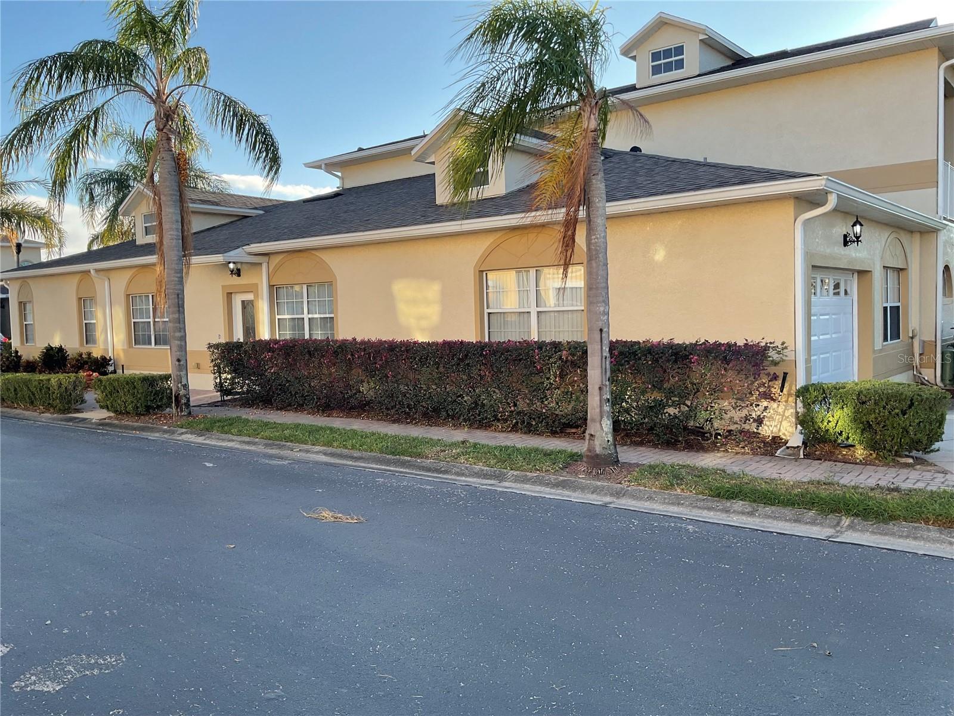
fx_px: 799
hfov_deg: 61.7
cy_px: 358
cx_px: 477
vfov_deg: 48.2
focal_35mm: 29
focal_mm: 3
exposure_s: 1/432
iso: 16
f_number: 1.8
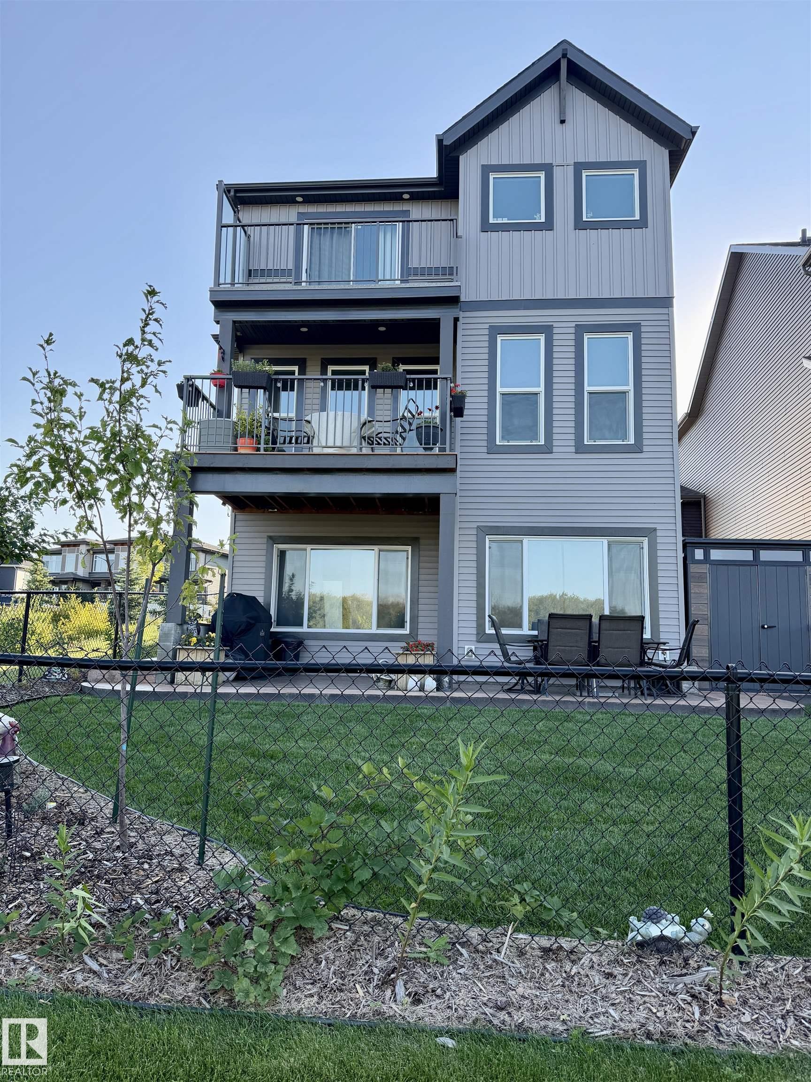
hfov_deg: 56.8
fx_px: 750
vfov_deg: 71.6
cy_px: 541
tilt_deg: +8.3
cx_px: 406
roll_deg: -1.1
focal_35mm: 24
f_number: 1.78
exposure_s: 1/1018
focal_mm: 6.76
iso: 100
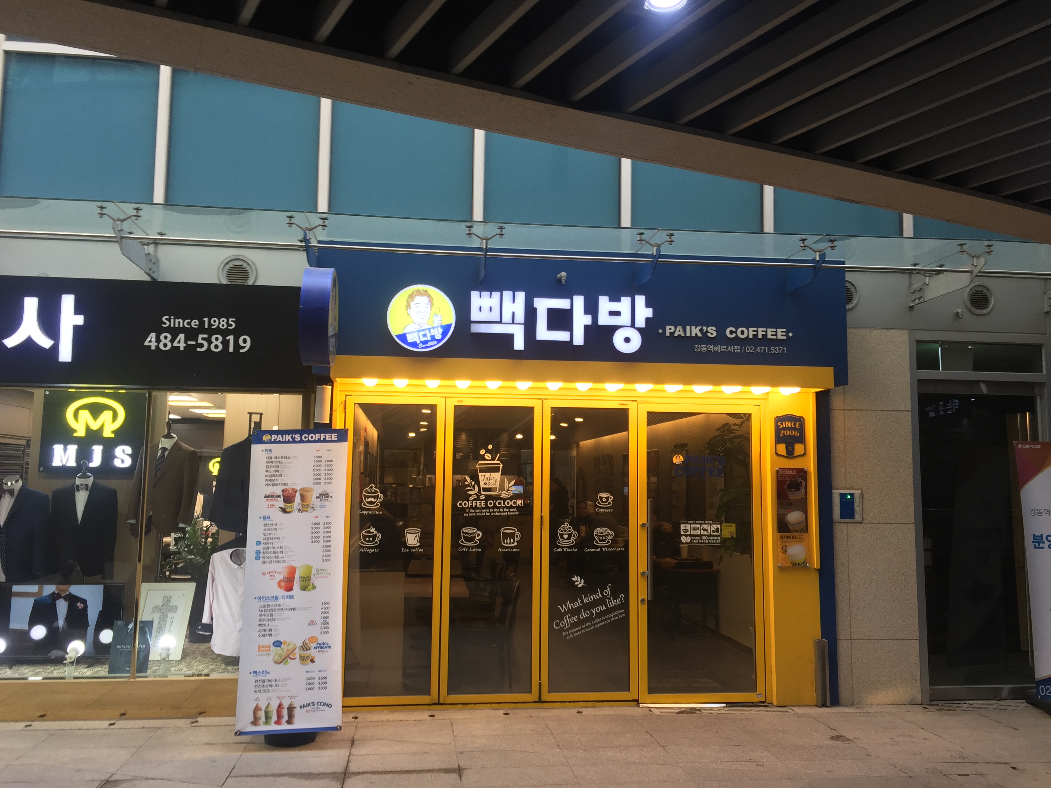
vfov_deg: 48.2
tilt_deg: +5.5
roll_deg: +0.2
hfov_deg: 61.7
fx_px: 880
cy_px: 394
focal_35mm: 29
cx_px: 526
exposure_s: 1/40
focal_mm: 4.15
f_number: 2.2
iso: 40
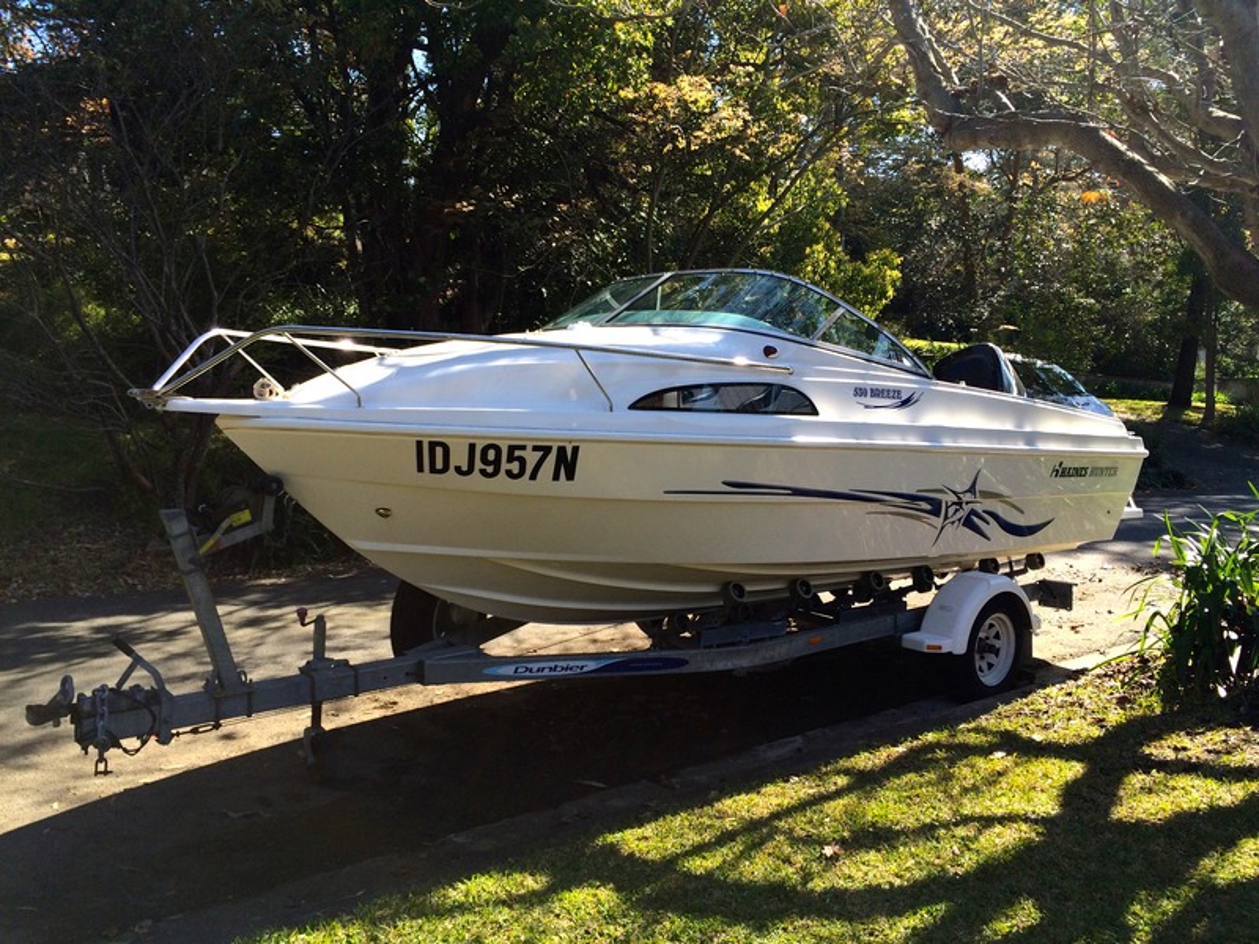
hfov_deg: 61.7
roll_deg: +5.0
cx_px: 630
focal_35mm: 29
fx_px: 1055
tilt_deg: -7.5
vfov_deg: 48.2
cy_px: 472
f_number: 2.2
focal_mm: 4.15
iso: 32
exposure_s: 1/733
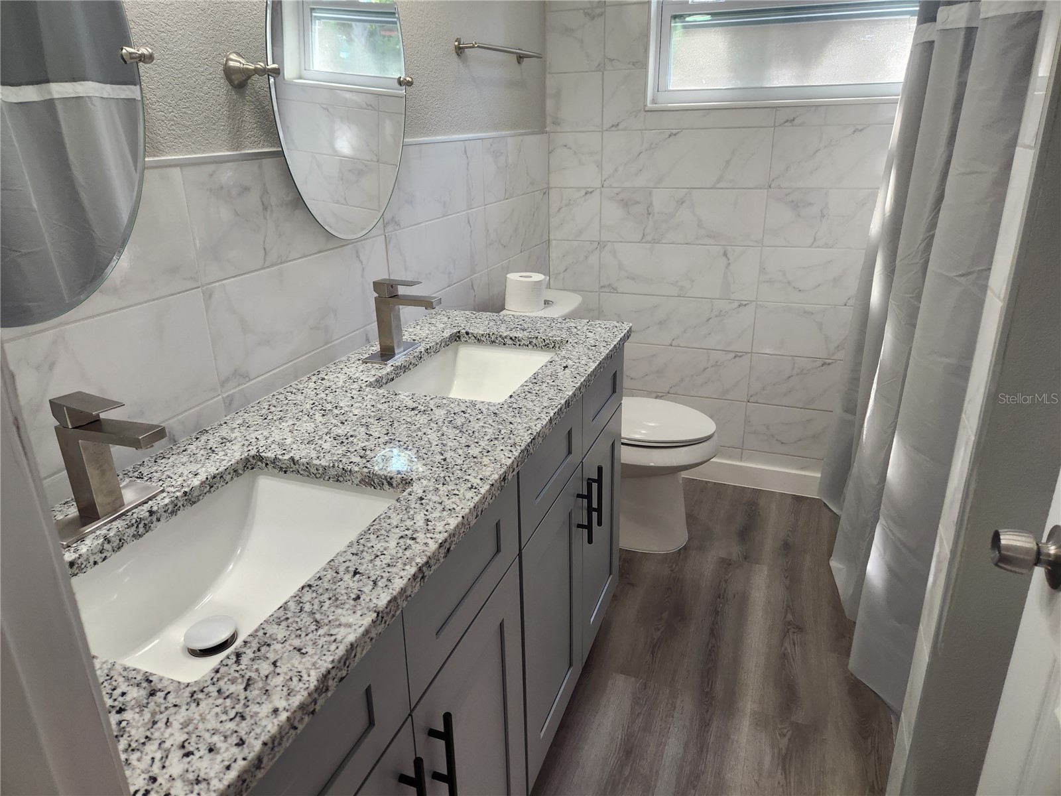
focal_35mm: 23
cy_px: 398
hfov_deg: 73.9
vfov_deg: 58.9
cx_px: 530
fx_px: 705
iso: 160
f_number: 1.8
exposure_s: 1/120
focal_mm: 5.4
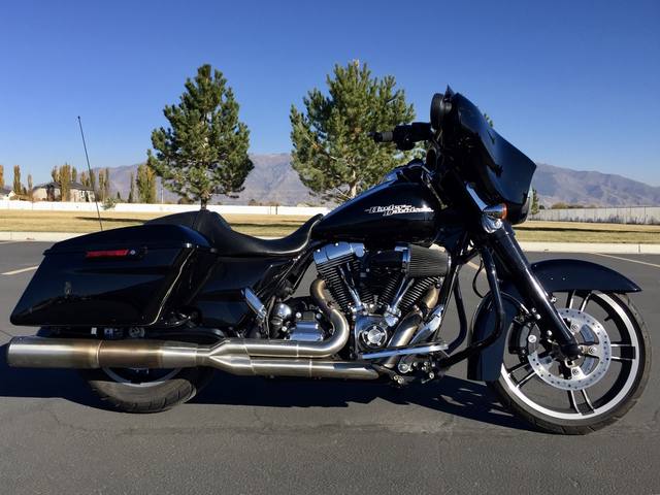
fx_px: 553
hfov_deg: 61.7
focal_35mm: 29
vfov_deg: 48.2
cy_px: 248
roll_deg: -2.7
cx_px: 330
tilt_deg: -0.4
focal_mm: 4.15
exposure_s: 1/1364
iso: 32
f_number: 2.2
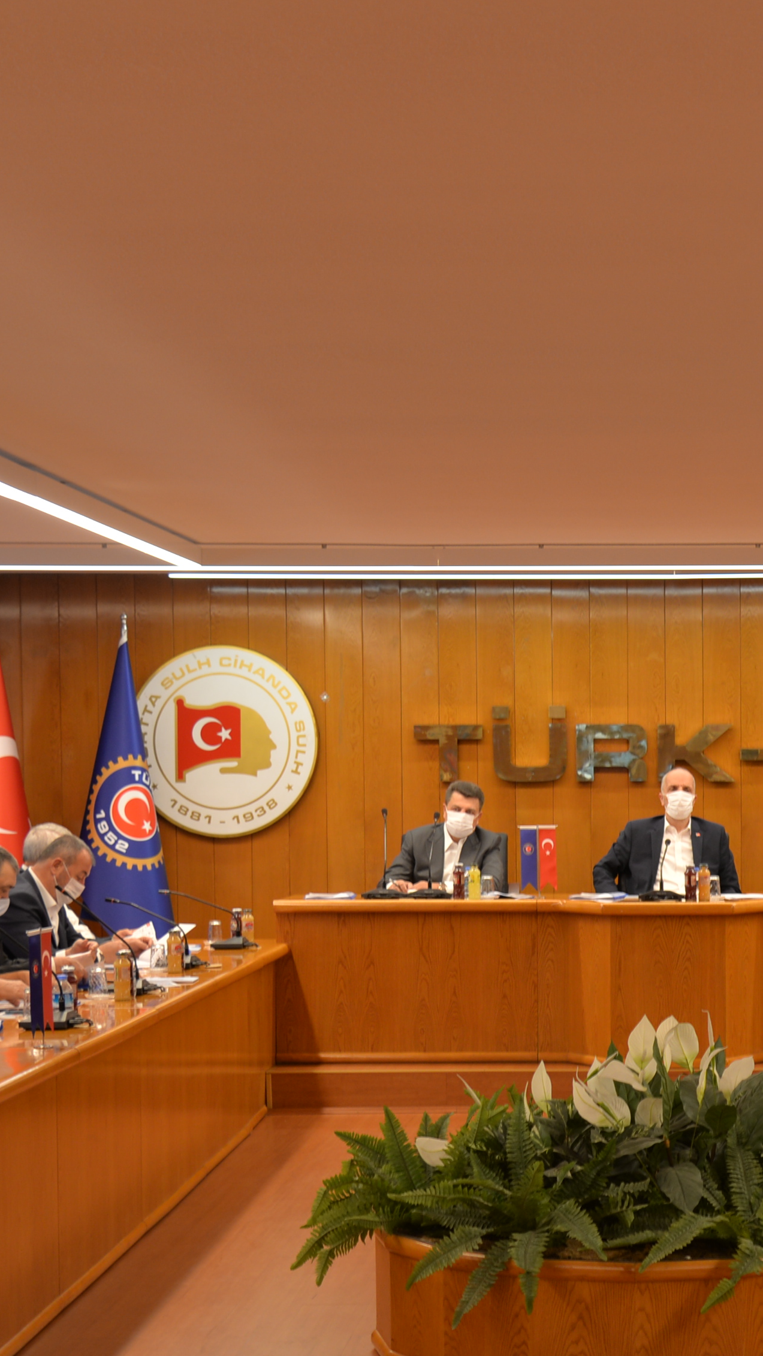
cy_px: 901
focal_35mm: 71
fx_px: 2554
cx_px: 711
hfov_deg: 16.7
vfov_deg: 29.5
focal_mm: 34
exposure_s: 1/60
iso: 220
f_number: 4
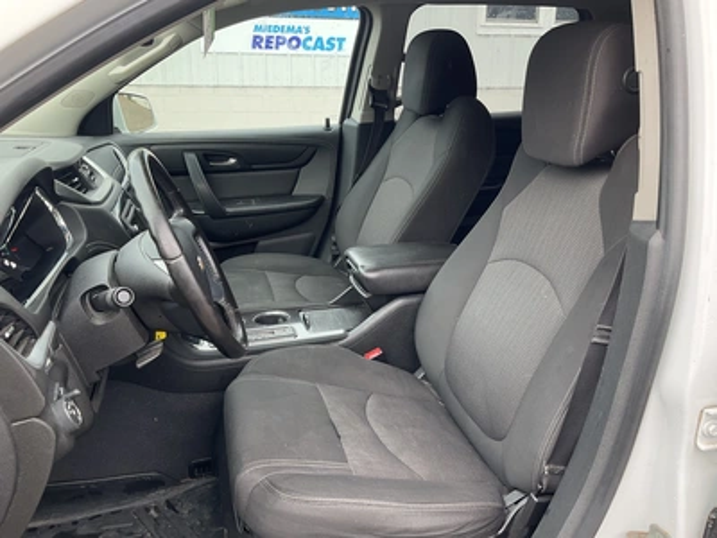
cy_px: 269
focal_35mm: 29
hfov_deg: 61.7
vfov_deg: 48.2
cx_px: 358
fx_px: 601
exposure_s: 1/155
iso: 32
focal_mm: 3
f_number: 1.8
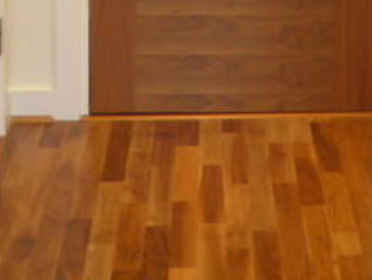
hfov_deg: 17.8
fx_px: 1184
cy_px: -283
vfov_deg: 12.0
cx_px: 255
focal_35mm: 110
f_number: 3.3
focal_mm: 4.3
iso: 100
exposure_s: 1/5
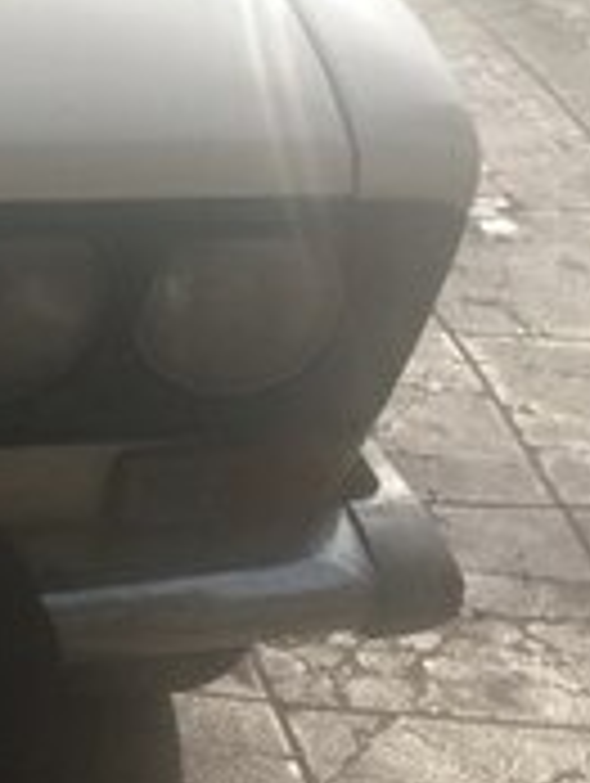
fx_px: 2403
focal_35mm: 106
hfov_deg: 12.1
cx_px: -662
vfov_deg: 18.2
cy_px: 47
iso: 64
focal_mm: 3.7
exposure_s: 1/1511
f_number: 1.9
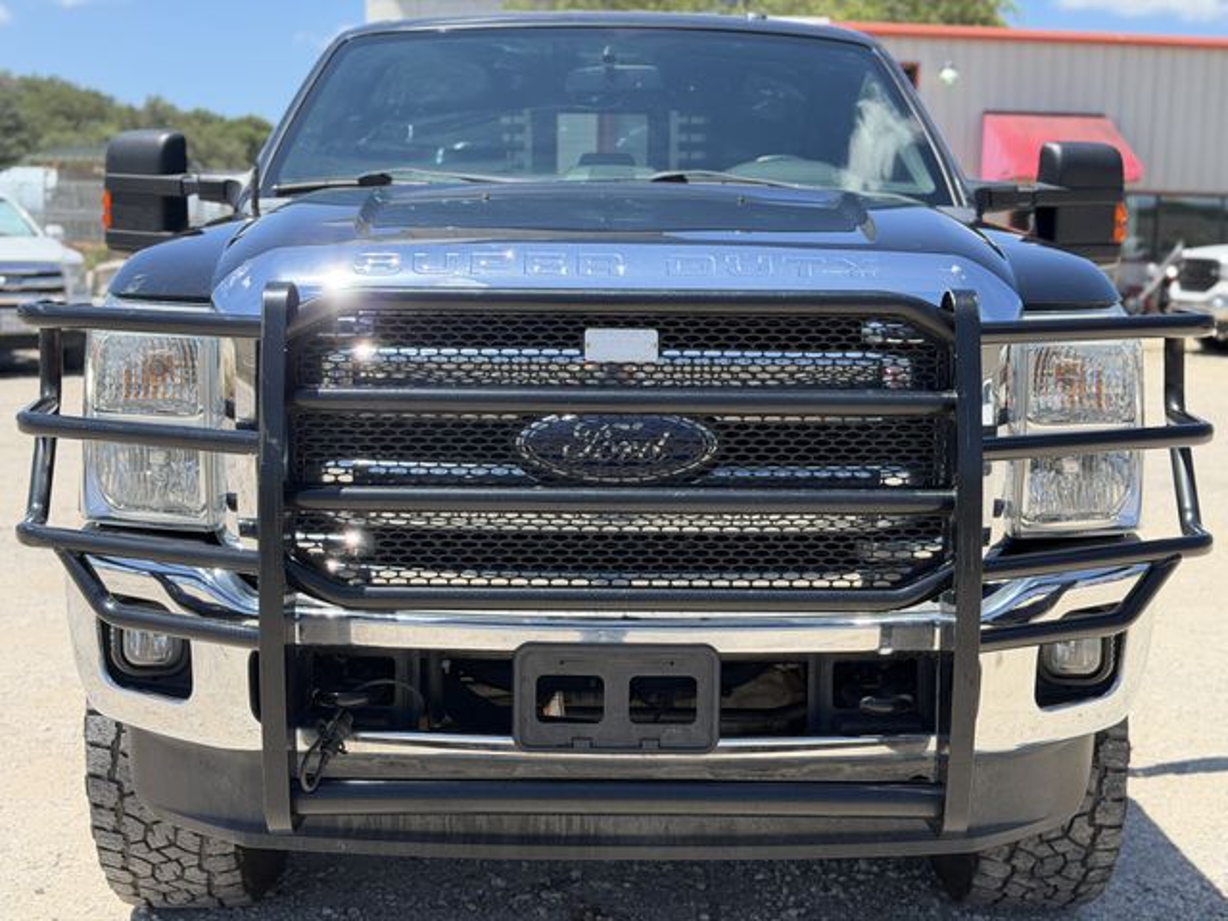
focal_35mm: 48
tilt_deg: -6.5
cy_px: 460
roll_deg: -1.7
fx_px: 1703
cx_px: 614
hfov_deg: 39.7
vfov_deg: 30.3
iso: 80
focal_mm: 6.76
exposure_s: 1/2667
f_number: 1.78
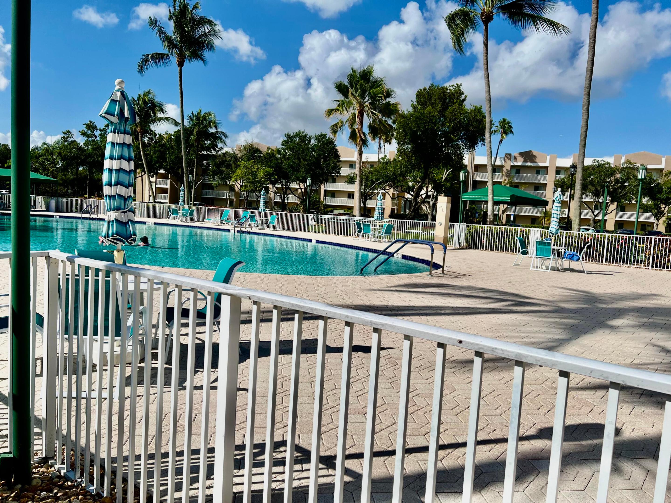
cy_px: 252
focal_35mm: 26
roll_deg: -2.8
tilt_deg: -4.5
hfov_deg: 67.3
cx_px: 336
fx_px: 504
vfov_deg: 53.1
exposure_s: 1/10309
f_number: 1.5
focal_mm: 5.7
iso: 50
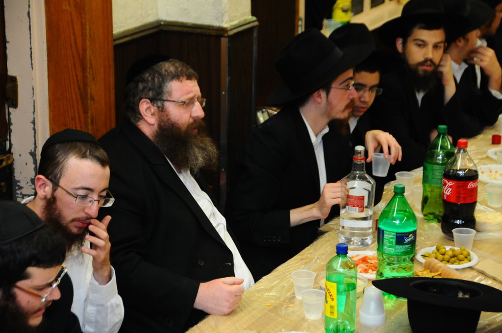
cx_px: 251
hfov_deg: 19.5
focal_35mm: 105
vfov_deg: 13.0
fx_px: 1462
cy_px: 166
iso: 1250
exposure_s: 1/125
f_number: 5
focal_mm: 70
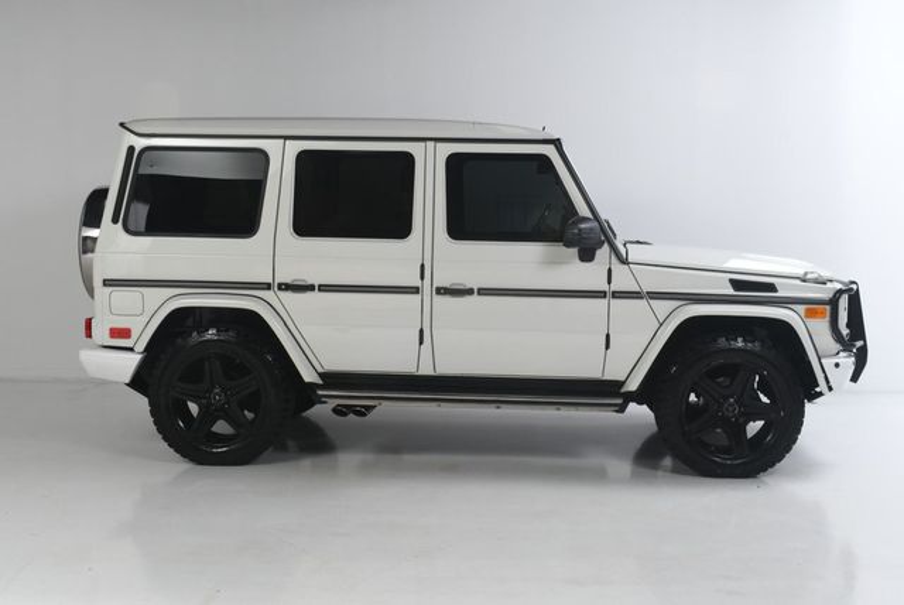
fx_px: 1206
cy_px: 302
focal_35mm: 48
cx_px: 452
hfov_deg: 41.1
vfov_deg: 28.1
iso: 100
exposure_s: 1/160
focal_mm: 24
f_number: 13
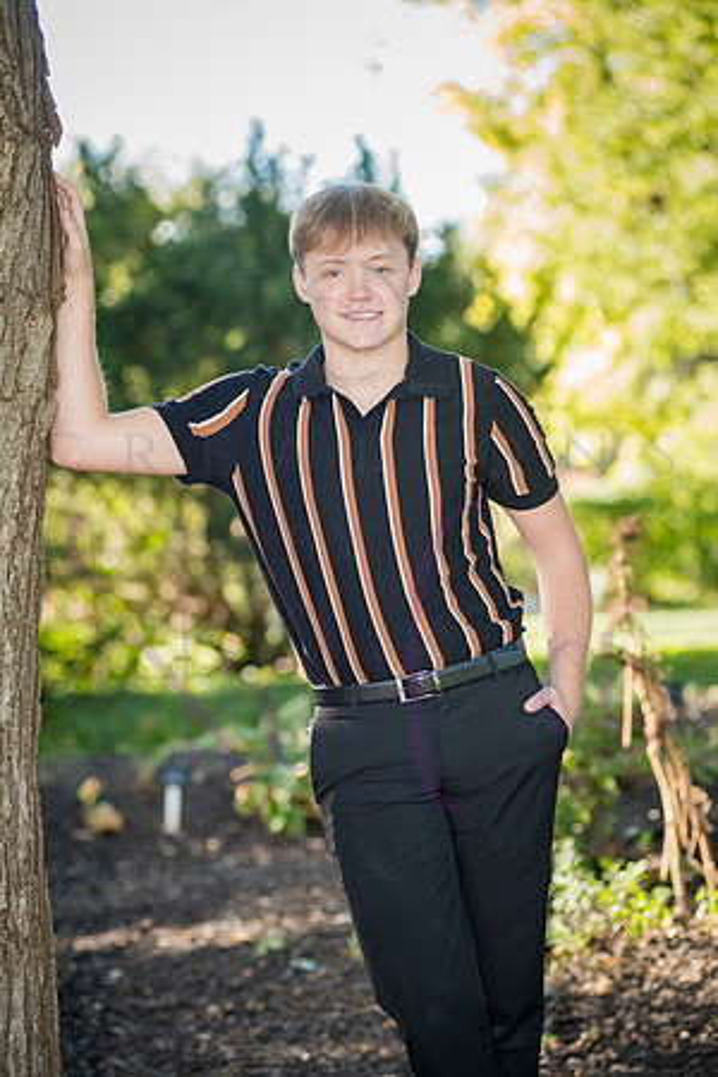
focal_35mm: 105
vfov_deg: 19.5
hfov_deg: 13.0
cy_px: 538
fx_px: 3141
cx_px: 359
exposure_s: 1/400
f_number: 4
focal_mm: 105
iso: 800
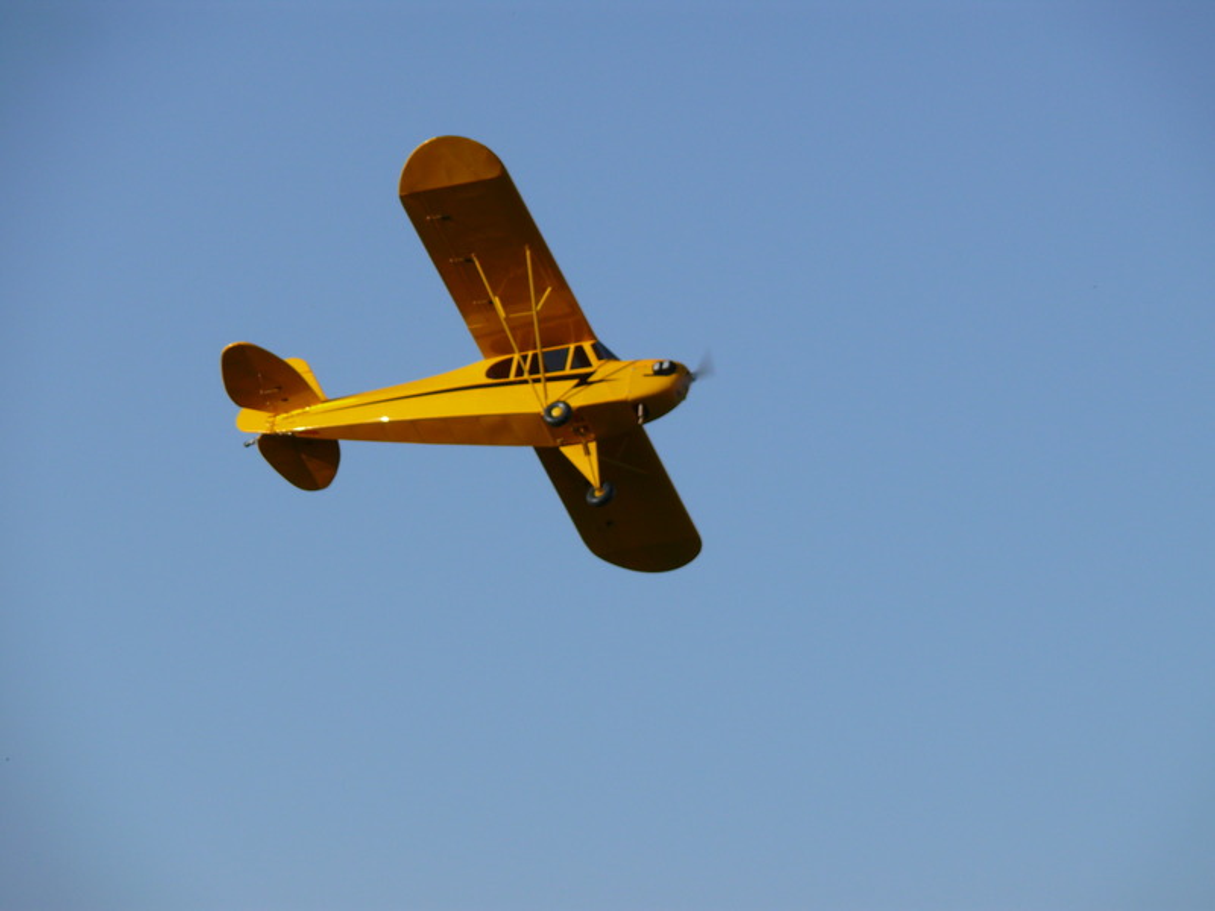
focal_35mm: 266
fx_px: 9336
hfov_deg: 7.4
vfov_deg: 5.6
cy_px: 456
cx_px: 608
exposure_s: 1/1000
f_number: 5
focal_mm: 56.3
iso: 100
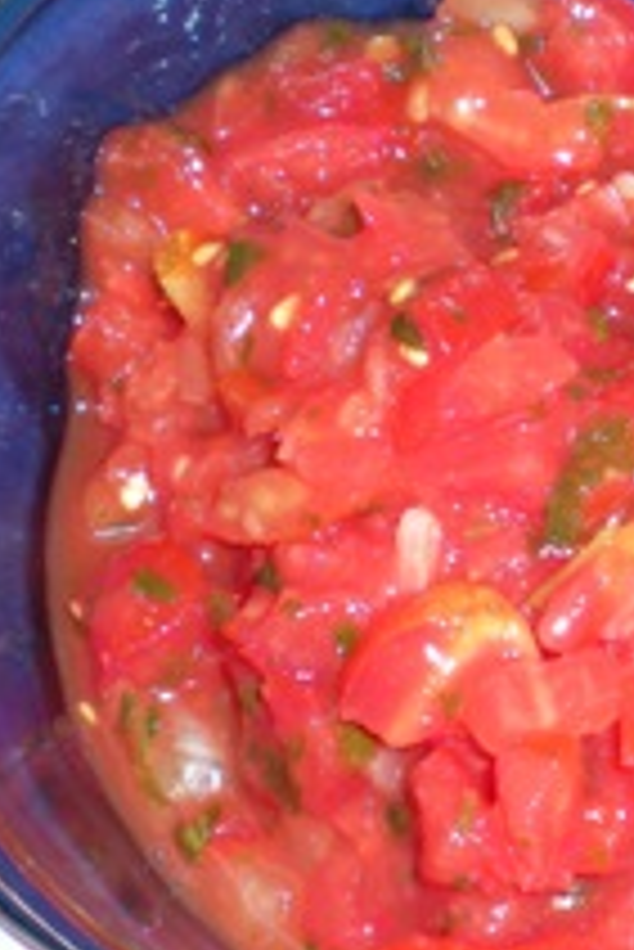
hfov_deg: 16.1
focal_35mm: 84
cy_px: 486
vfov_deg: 24.2
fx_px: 2215
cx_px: 526
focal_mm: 6.3
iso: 64
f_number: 4.6
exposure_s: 1/60
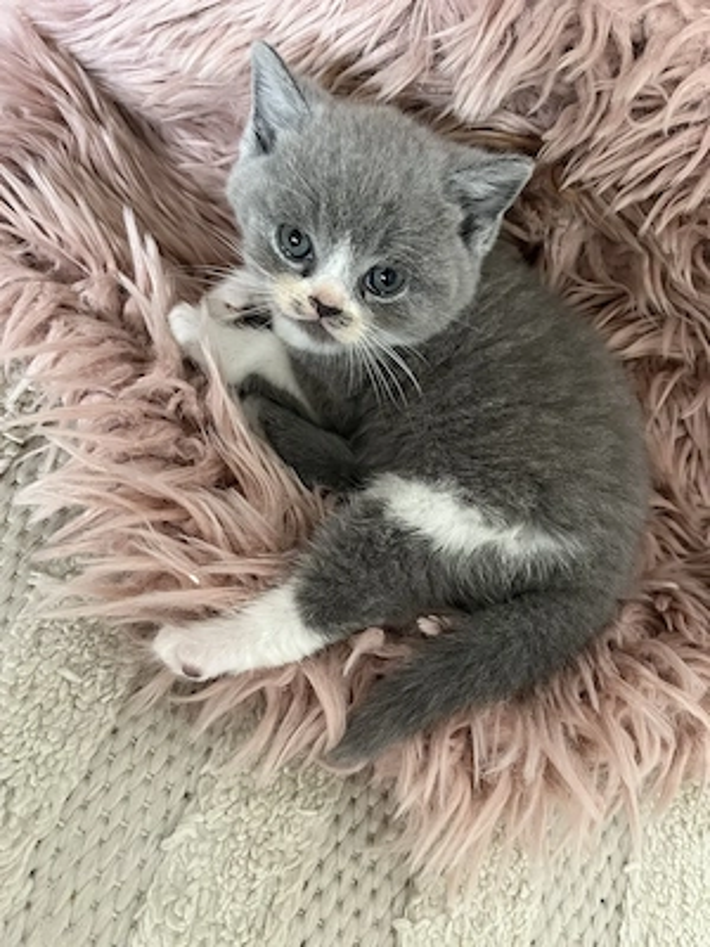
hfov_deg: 53.1
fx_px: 711
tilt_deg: -53.6
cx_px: 355
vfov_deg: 67.3
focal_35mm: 26
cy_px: 474
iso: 500
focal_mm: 5.1
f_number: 1.6
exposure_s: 1/60
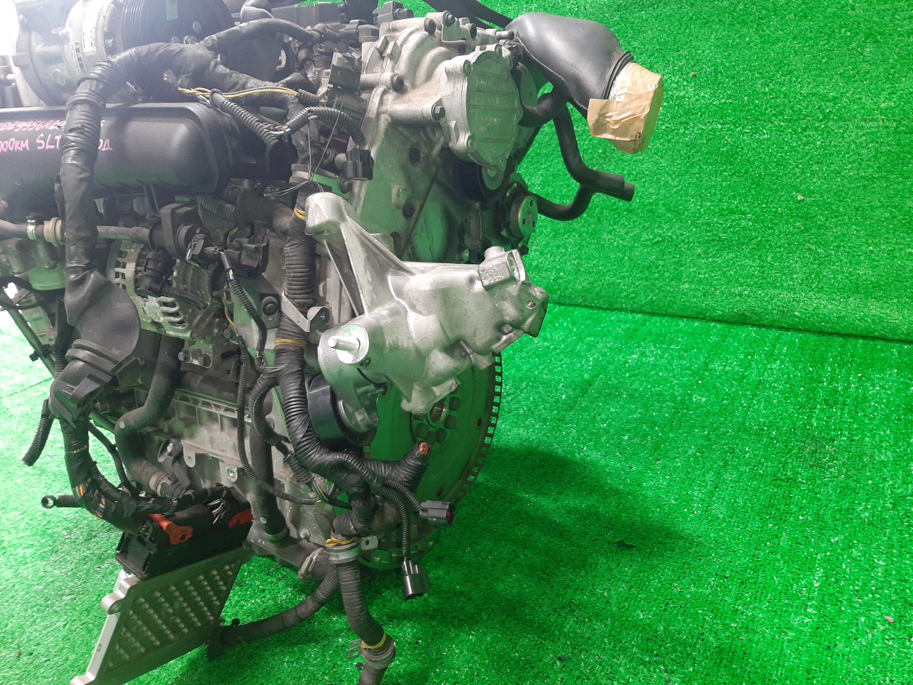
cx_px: 456
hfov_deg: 67.3
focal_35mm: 26
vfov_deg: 53.1
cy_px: 342
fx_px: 686
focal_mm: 3.93
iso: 172
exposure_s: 1/33
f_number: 1.7
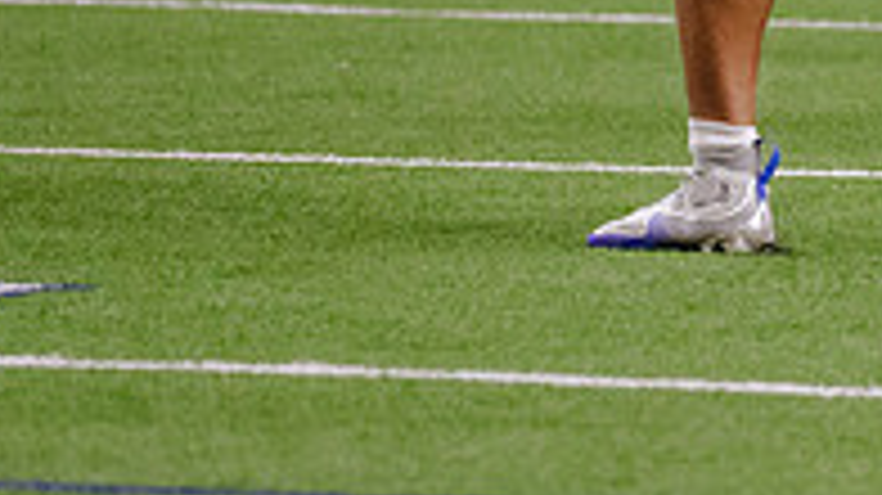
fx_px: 21341
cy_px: -296
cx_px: 1613
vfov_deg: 1.3
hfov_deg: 2.4
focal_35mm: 913
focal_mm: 152
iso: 3200
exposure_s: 1/1250
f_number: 2.8
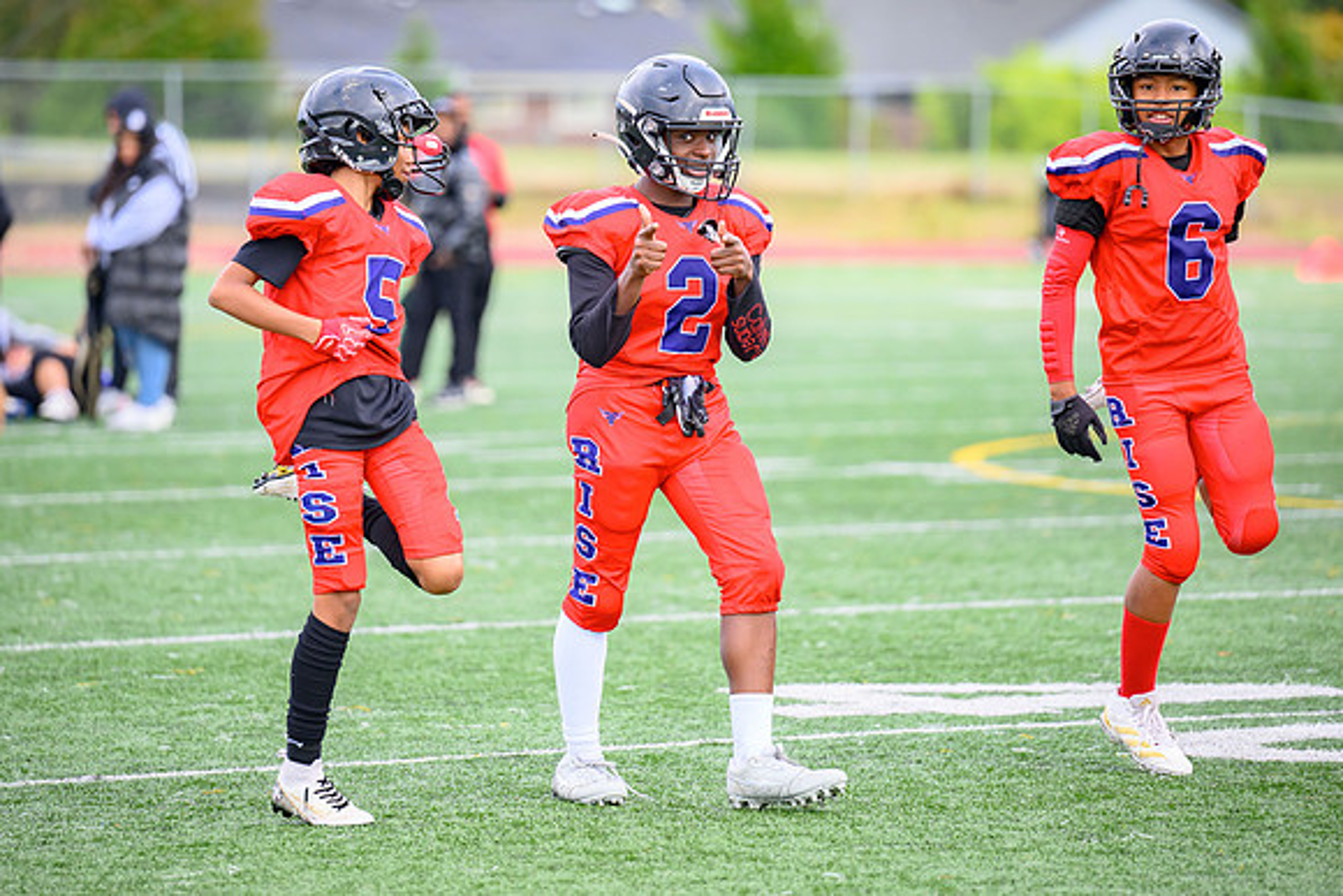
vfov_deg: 5.9
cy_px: 393
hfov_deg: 8.9
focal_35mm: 232
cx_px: 642
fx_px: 8645
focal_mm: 185
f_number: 2.8
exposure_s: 1/1000
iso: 800
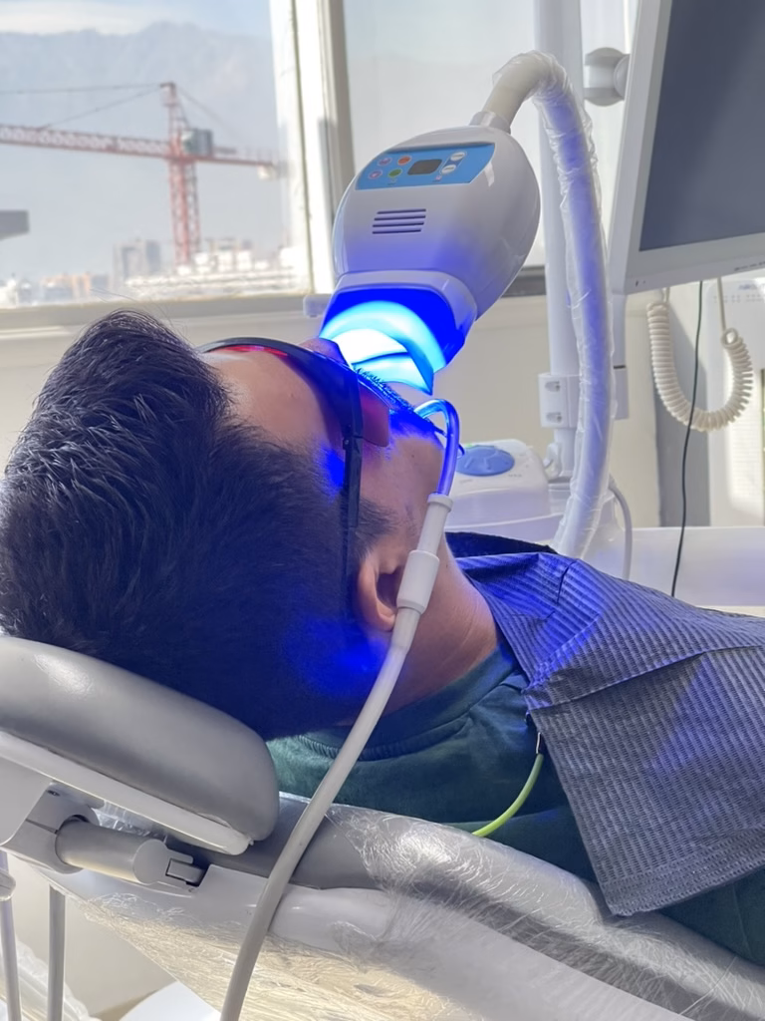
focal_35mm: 64
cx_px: 382
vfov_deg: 30.3
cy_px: 510
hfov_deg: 22.9
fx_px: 1886
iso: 100
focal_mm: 7.5
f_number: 2.2
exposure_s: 1/99
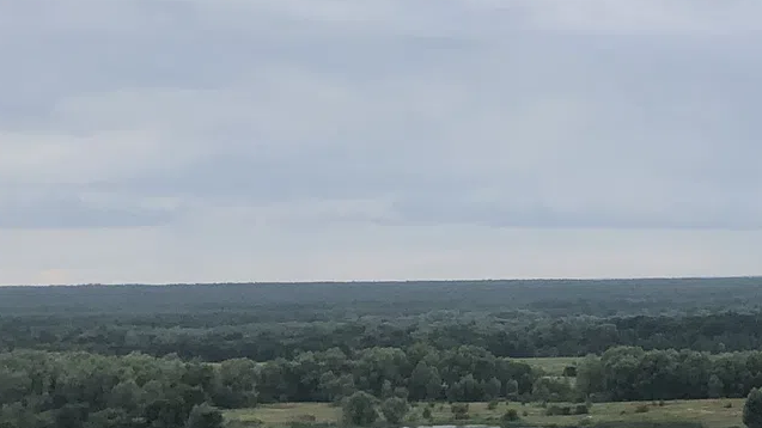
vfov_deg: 10.5
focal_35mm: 115
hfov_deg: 17.8
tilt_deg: -2.9
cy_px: 412
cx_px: 883
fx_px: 2323
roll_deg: +0.7
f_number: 1.8
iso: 20
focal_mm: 3.99
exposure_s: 1/941
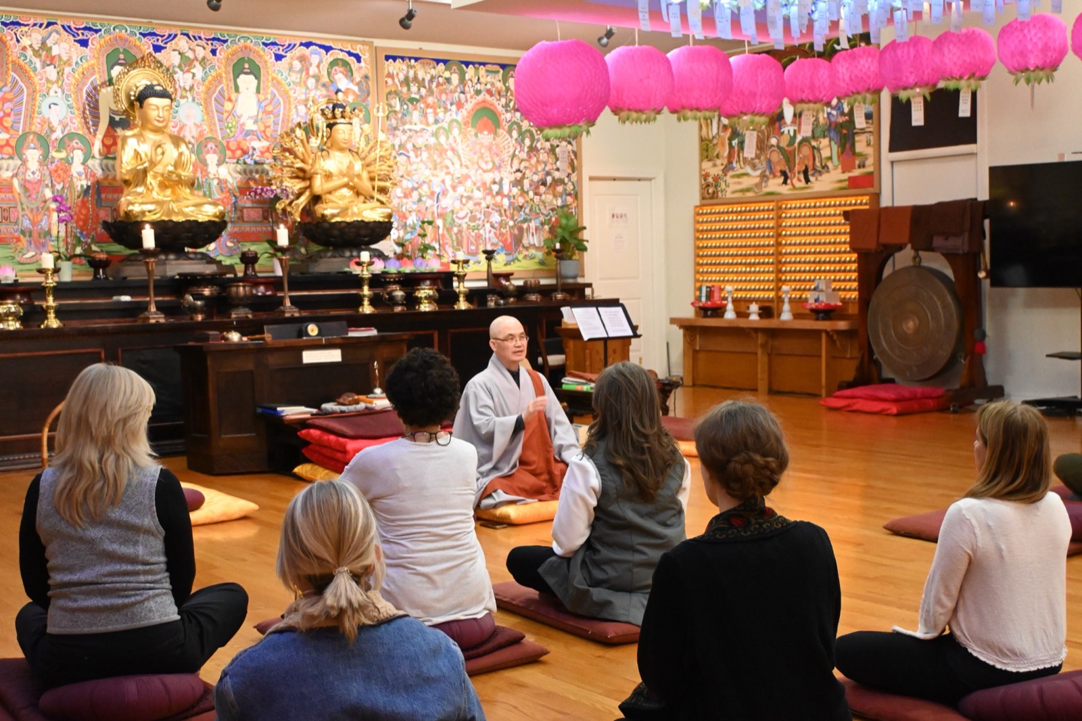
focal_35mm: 46
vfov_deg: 29.4
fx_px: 1375
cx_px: 541
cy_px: 360
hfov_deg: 43.0
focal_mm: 30.5
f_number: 4.8
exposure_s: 1/60
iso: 5000
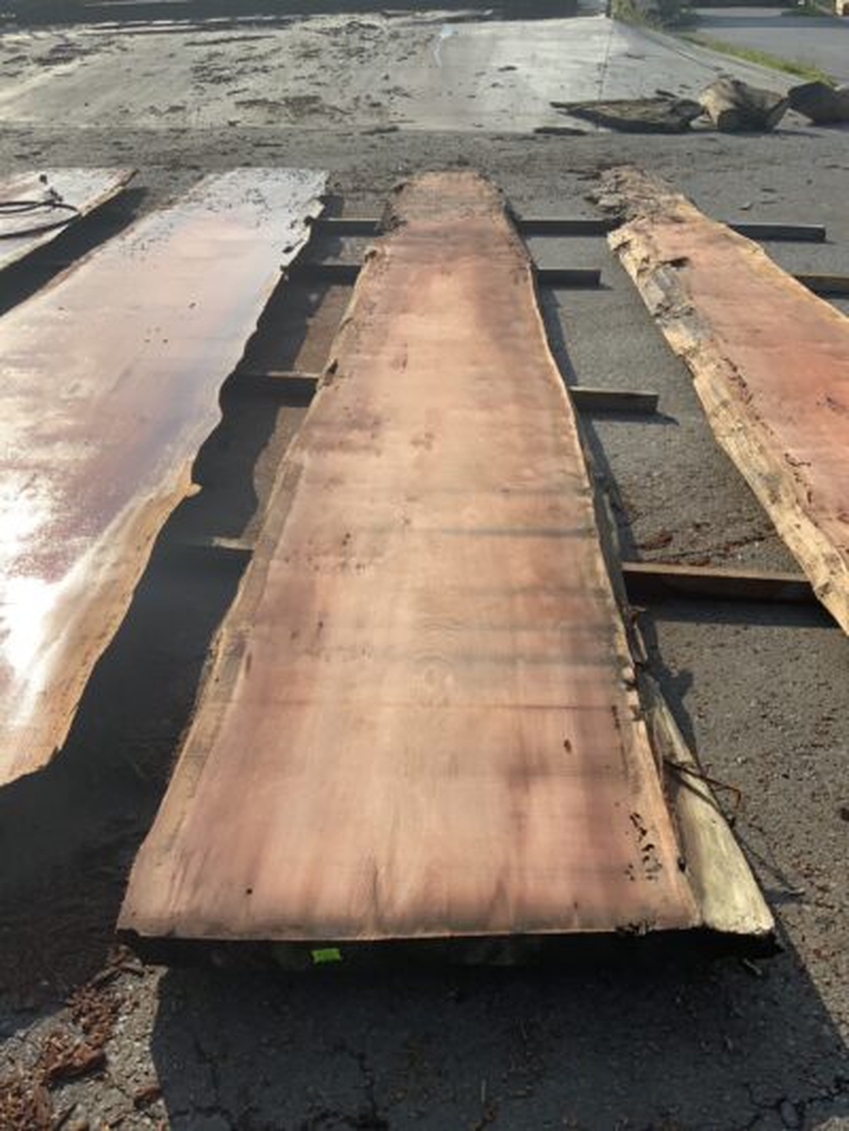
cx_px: 424
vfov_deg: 61.6
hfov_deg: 48.2
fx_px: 948
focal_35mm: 29
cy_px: 566
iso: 16
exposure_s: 1/2320
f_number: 1.8
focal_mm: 3
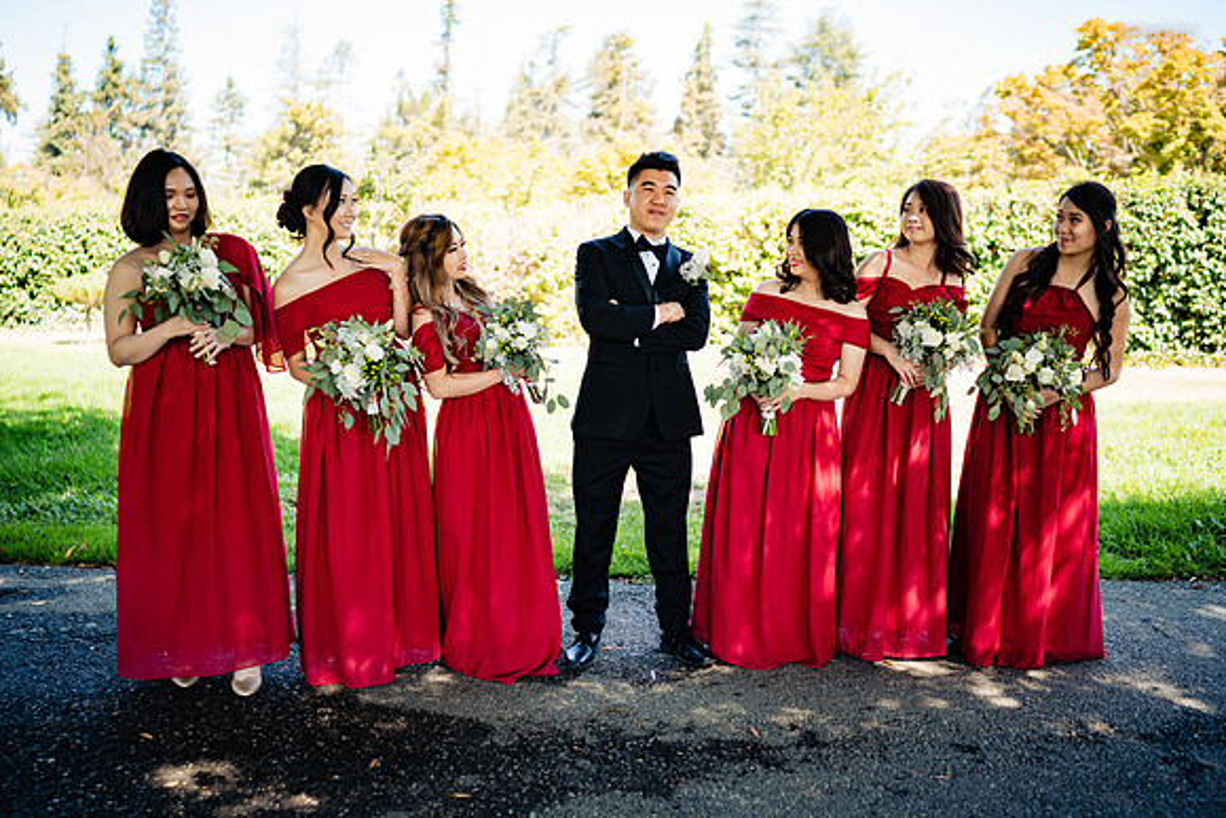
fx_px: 1192
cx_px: 613
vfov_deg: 37.9
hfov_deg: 54.4
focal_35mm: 35
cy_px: 409
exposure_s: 1/400
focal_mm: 35
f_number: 2
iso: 100
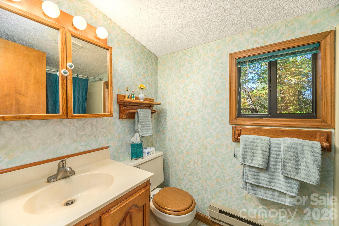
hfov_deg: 104.3
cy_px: 113
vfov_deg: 81.2
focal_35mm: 14
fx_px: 132
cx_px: 170
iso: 320
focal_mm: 14
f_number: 8
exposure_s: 1/200
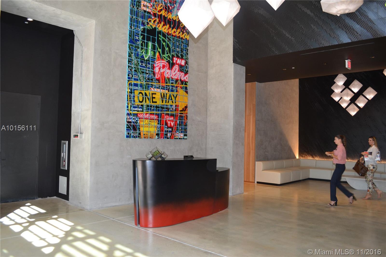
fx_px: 289
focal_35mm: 27
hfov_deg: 67.4
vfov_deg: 47.9
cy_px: 128
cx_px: 193
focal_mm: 18
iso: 500
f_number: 3.5
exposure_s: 1/60
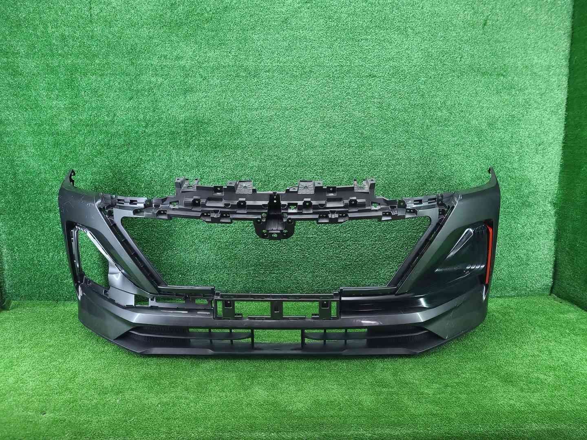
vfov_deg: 53.1
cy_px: 220
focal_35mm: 26
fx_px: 441
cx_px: 294
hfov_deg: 67.3
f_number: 1.8
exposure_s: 1/50
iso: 224
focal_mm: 5.4
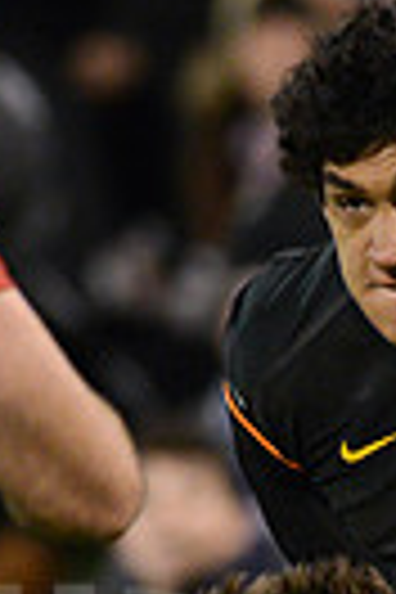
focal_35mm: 1432
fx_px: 23626
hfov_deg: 1.0
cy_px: 783
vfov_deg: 1.4
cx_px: 572
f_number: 4
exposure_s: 1/640
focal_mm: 420
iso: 4500
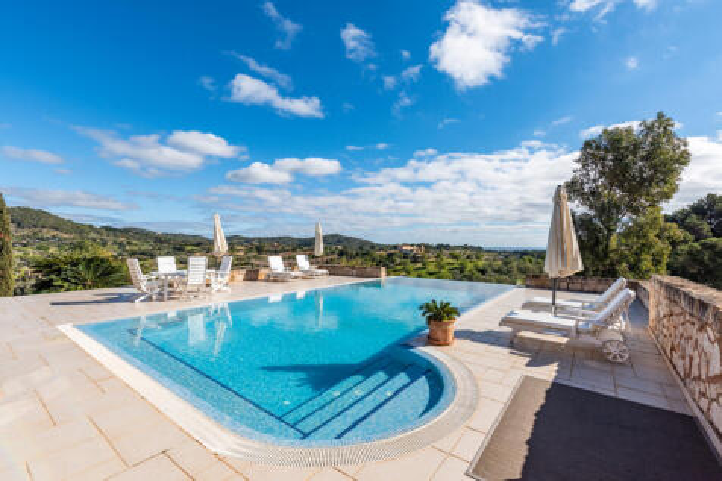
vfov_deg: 77.3
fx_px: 301
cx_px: 361
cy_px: 240
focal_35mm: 15
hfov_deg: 100.4
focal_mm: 15
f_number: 7.1
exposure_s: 1/500
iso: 80
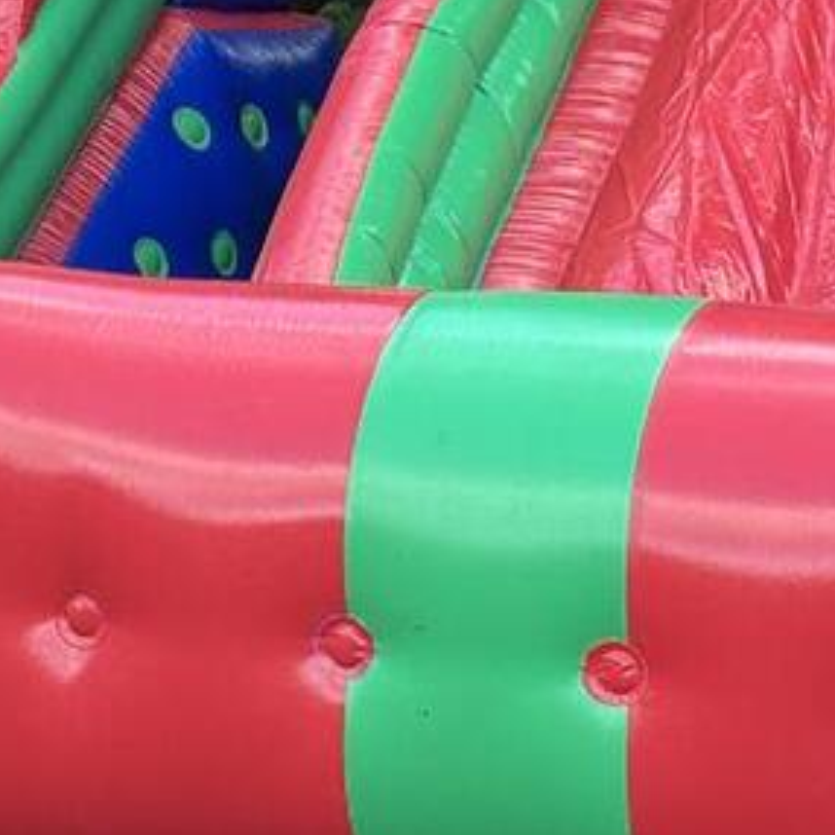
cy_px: 175
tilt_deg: -0.1
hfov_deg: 9.1
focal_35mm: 193
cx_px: 228
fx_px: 5267
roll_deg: +0.5
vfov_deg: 9.0
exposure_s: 1/231
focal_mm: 5.96
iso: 32
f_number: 1.6
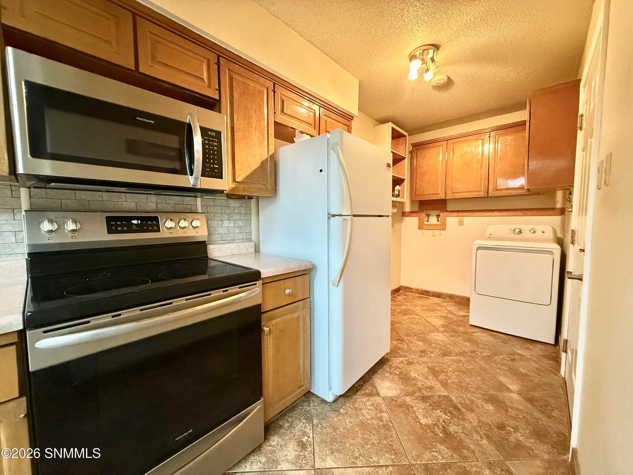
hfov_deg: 102.1
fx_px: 256
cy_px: 238
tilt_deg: -3.1
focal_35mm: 14
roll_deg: +0.0
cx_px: 316
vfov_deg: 85.7
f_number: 2.2
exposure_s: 1/60
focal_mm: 2.22
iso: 800
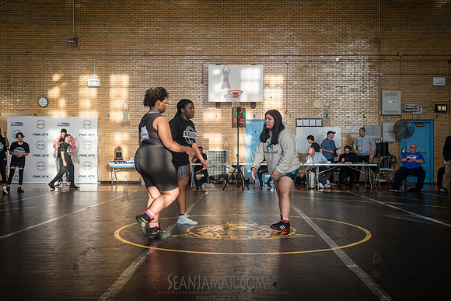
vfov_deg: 35.2
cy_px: 155
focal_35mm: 38
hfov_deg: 50.8
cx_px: 239
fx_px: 475
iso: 1600
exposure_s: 1/320
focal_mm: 35
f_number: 5
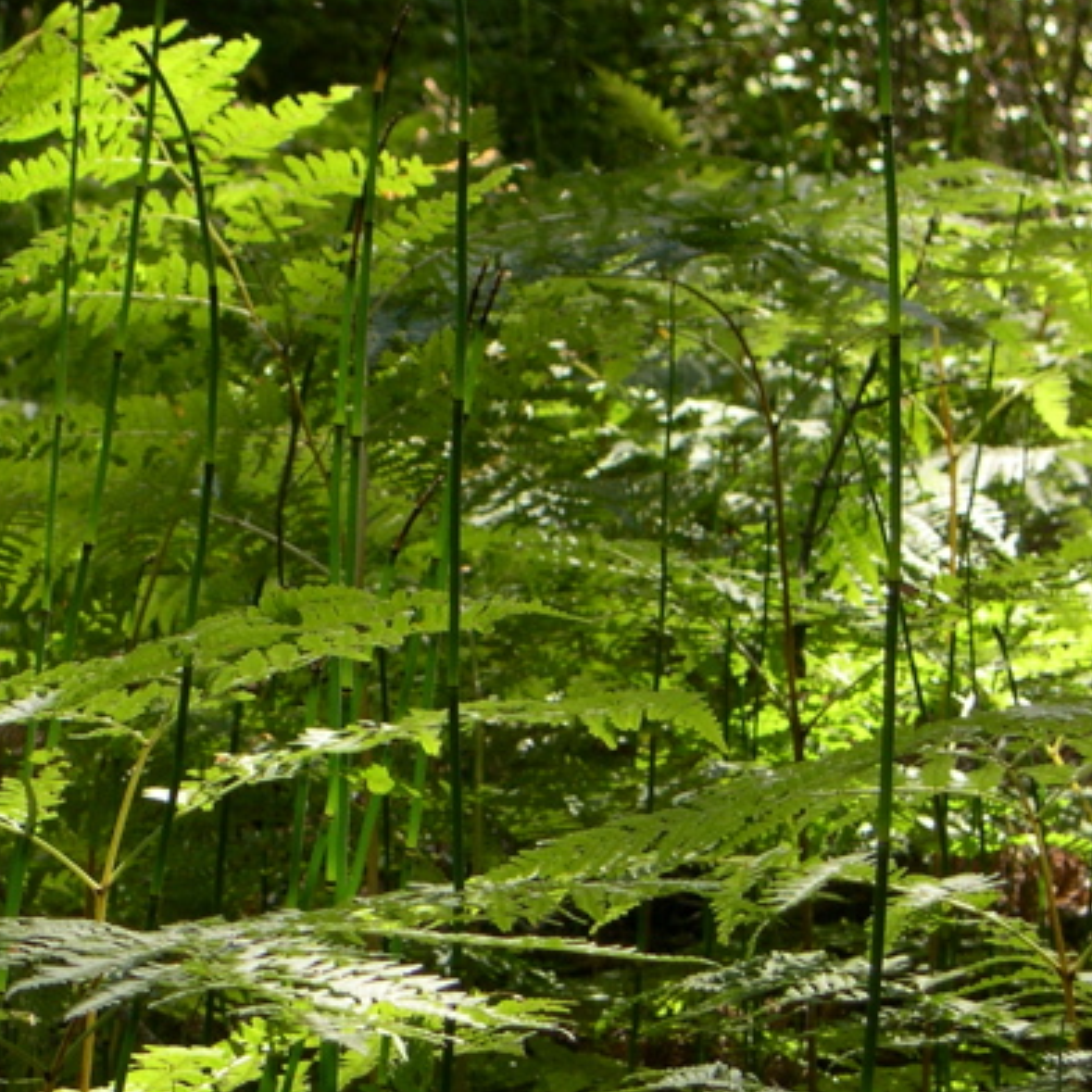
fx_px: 7317
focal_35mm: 205
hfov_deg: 8.5
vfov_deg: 8.5
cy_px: 589
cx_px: -6
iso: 100
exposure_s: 1/85
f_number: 4.9
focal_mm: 24
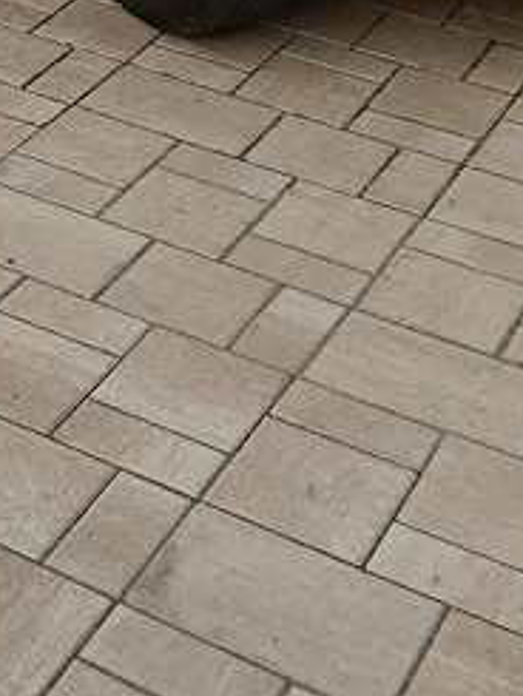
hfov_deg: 16.2
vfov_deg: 19.4
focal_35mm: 88
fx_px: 1771
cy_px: -347
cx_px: -94
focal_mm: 3.98
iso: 80
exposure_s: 1/100
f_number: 1.8
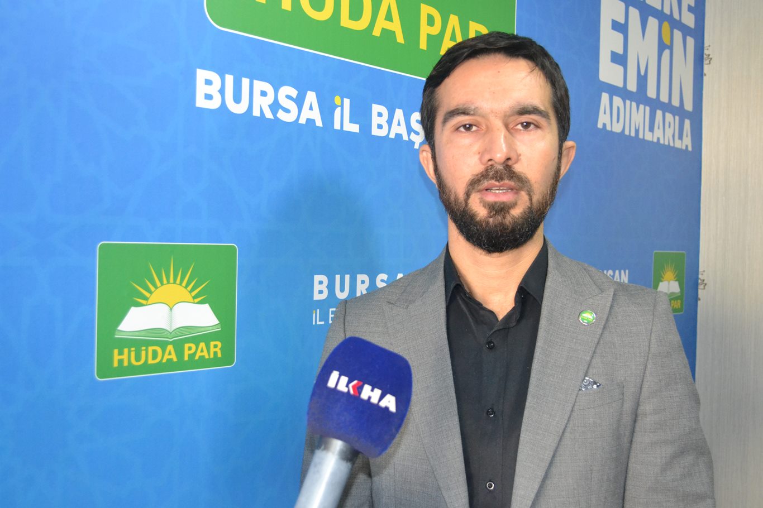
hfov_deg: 43.6
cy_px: 254
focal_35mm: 45
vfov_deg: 29.9
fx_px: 953
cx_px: 382
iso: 2500
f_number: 4.5
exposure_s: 1/60
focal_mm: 30
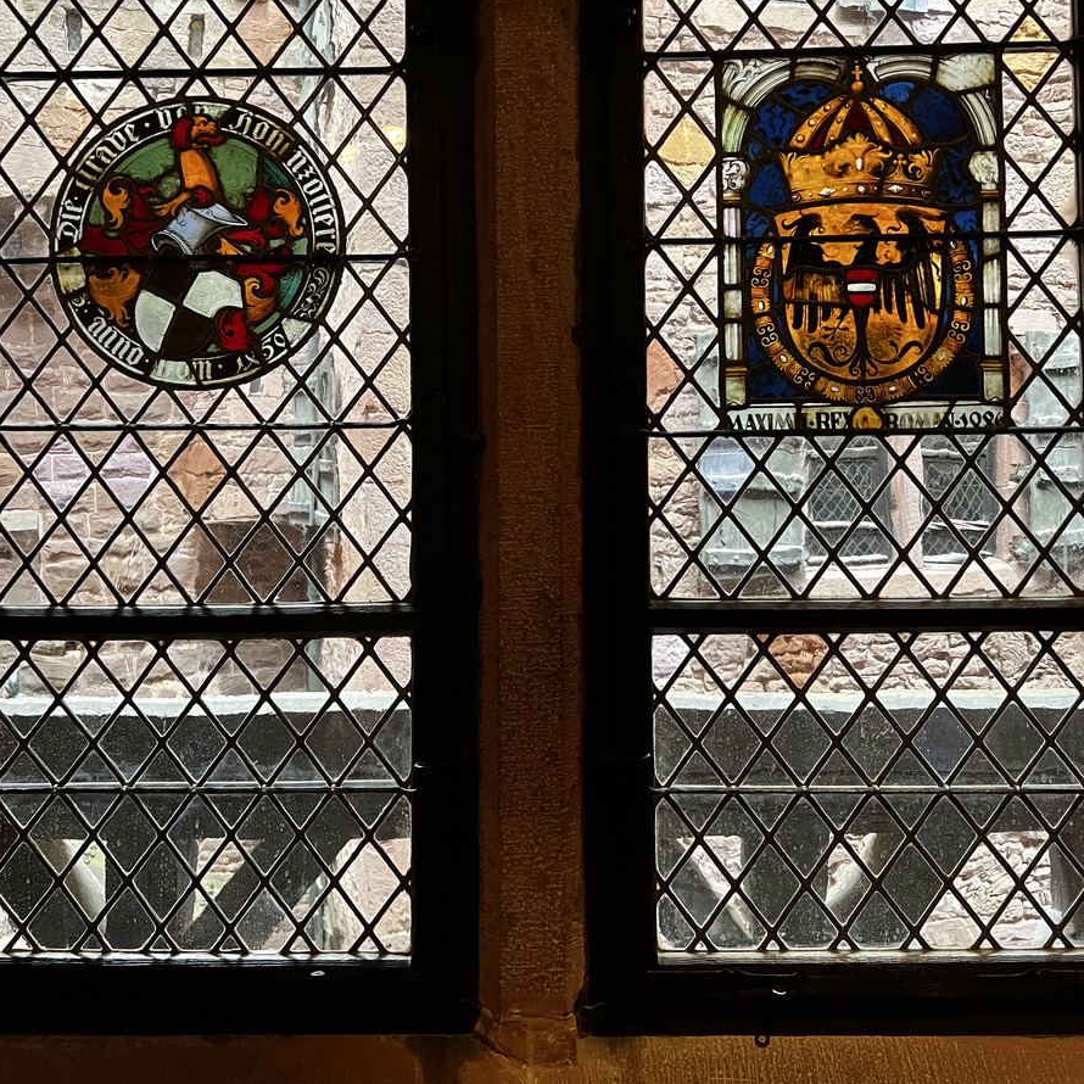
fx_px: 1098
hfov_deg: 52.5
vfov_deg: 52.0
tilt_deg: +2.0
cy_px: 415
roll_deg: +1.1
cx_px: 541
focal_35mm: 31
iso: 400
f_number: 1.5
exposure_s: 1/50
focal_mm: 5.7
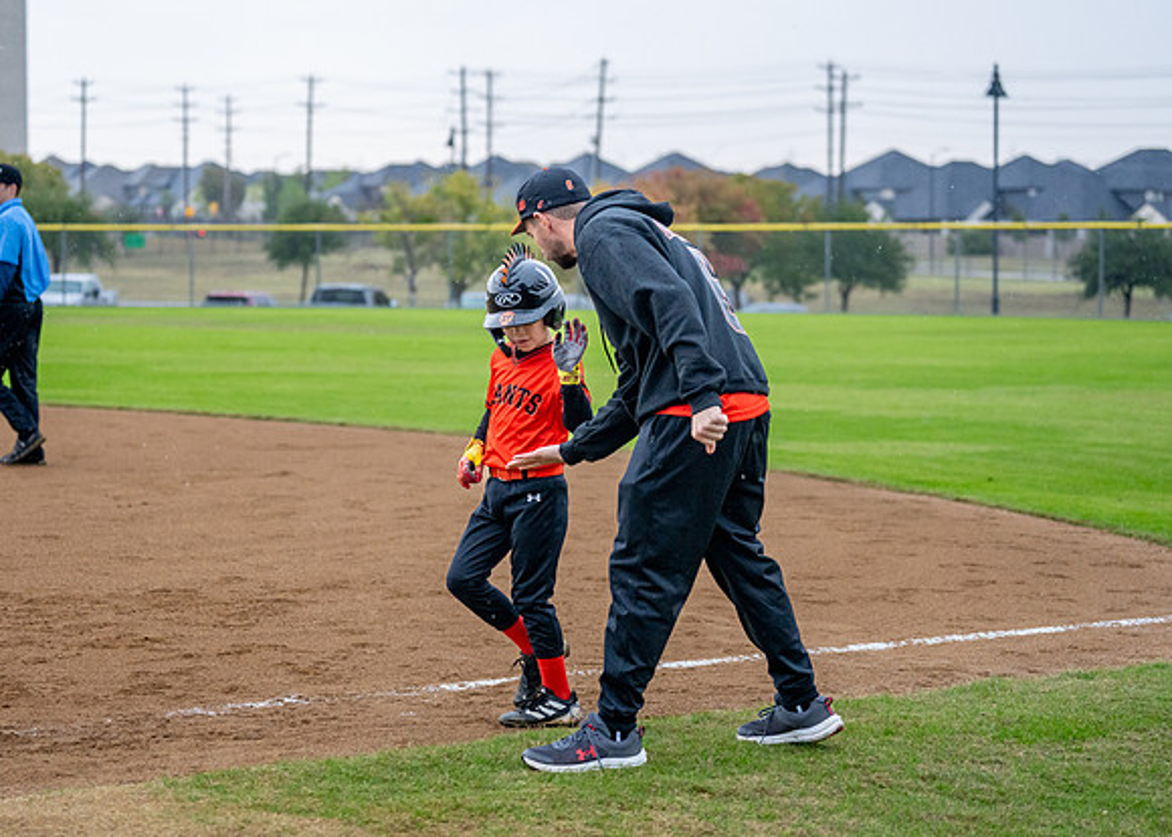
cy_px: 397
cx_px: 460
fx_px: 2804
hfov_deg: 23.6
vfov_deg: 17.0
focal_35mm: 84
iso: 1600
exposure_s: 1/1000
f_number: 2.8
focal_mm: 70
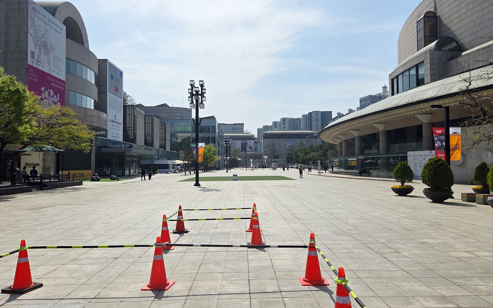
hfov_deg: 72.5
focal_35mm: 25
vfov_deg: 49.3
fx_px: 336
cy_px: 145
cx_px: 247
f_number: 1.8
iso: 50
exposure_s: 1/7891
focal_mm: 5.4
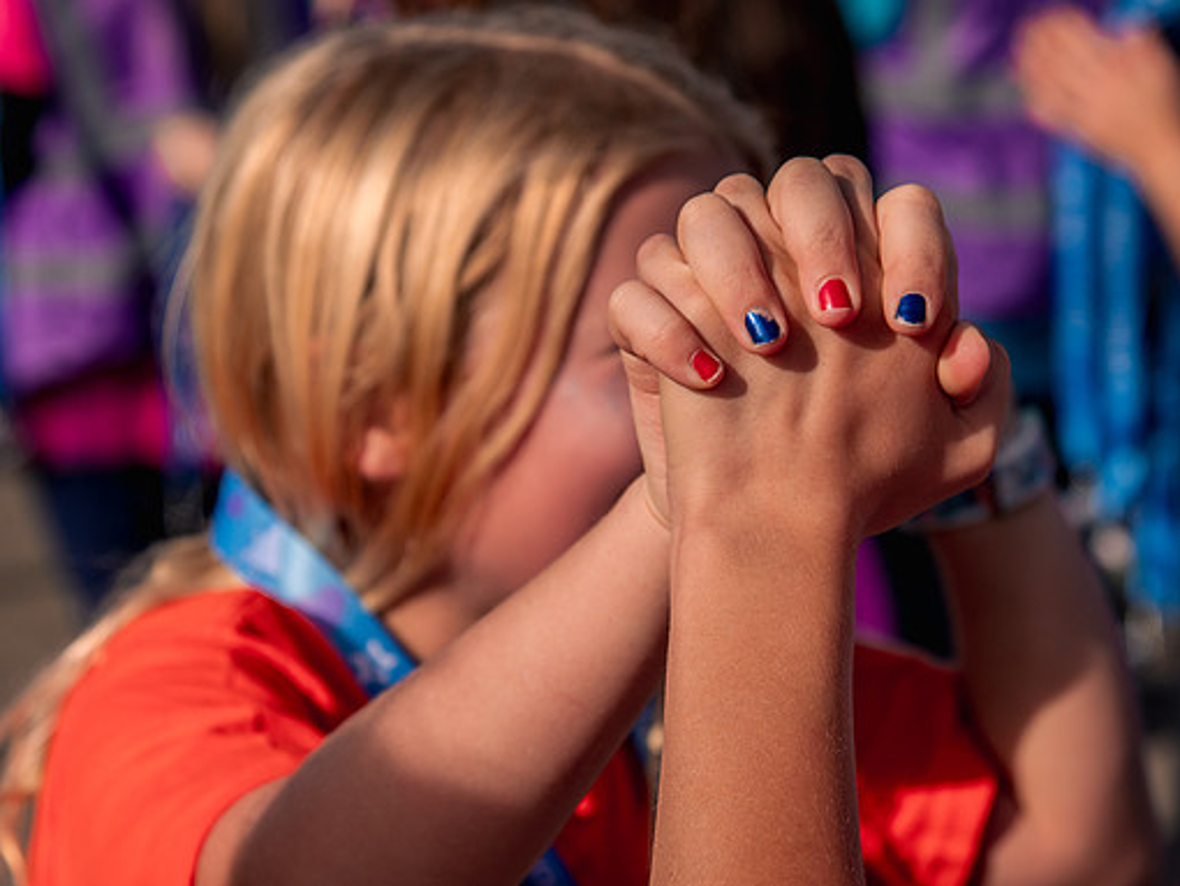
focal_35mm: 135
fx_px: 4604
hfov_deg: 14.6
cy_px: 507
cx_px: 697
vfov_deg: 11.0
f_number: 5.6
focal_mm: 85
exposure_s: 1/1600
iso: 200
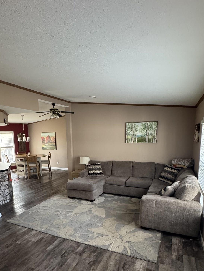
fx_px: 173
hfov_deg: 61.0
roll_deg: +1.3
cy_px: 165
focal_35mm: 22
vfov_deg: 75.4
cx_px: 96
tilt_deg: -9.6
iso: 320
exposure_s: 1/60
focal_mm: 2.22
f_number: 2.2
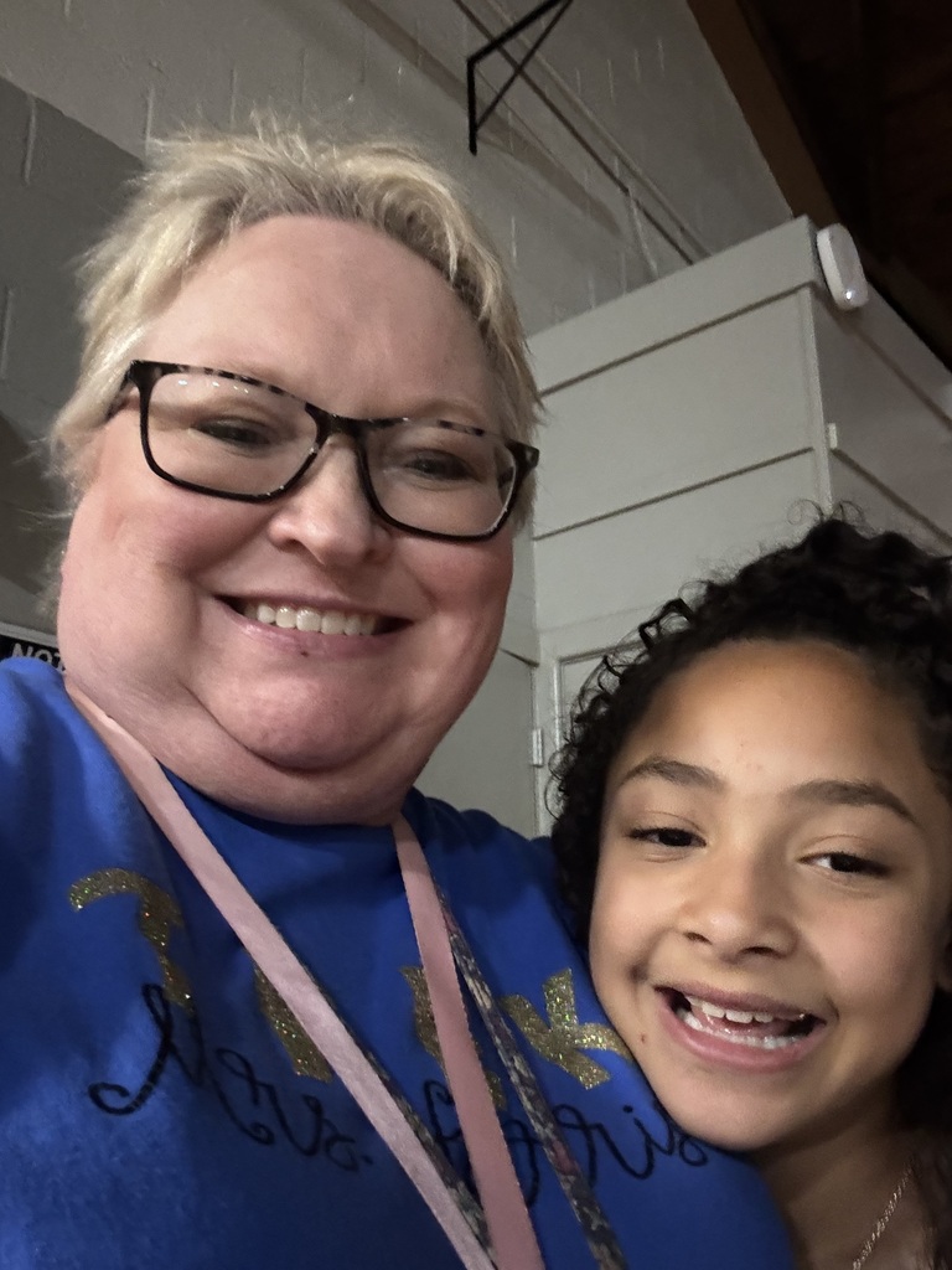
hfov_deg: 46.8
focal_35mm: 30
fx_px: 1100
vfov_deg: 60.0
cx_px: 476
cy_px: 635
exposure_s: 1/17
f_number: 1.9
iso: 640
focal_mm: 2.69
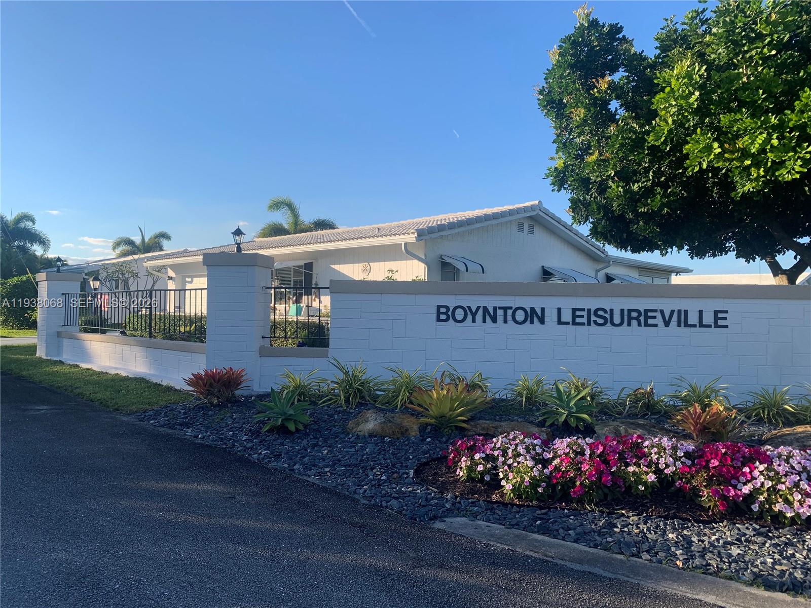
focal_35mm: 26
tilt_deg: -1.5
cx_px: 406
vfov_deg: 53.1
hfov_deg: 67.3
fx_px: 609
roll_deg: -2.2
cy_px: 304
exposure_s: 1/1235
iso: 25
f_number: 1.8
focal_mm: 4.25
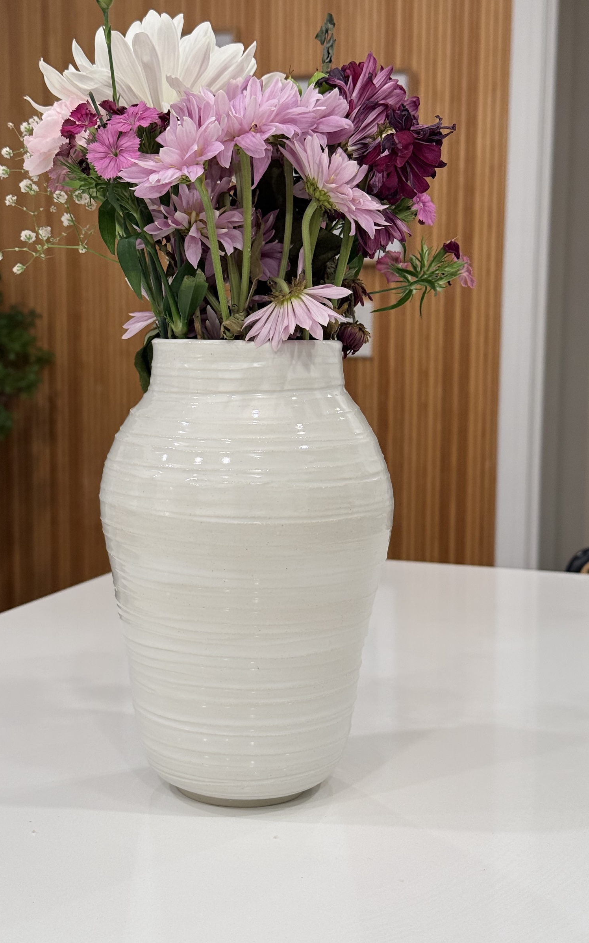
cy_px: 471
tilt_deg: -6.4
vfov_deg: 39.6
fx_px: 1310
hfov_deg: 25.3
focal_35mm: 51
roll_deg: -0.9
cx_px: 249
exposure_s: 1/120
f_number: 1.78
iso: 125
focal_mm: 6.76
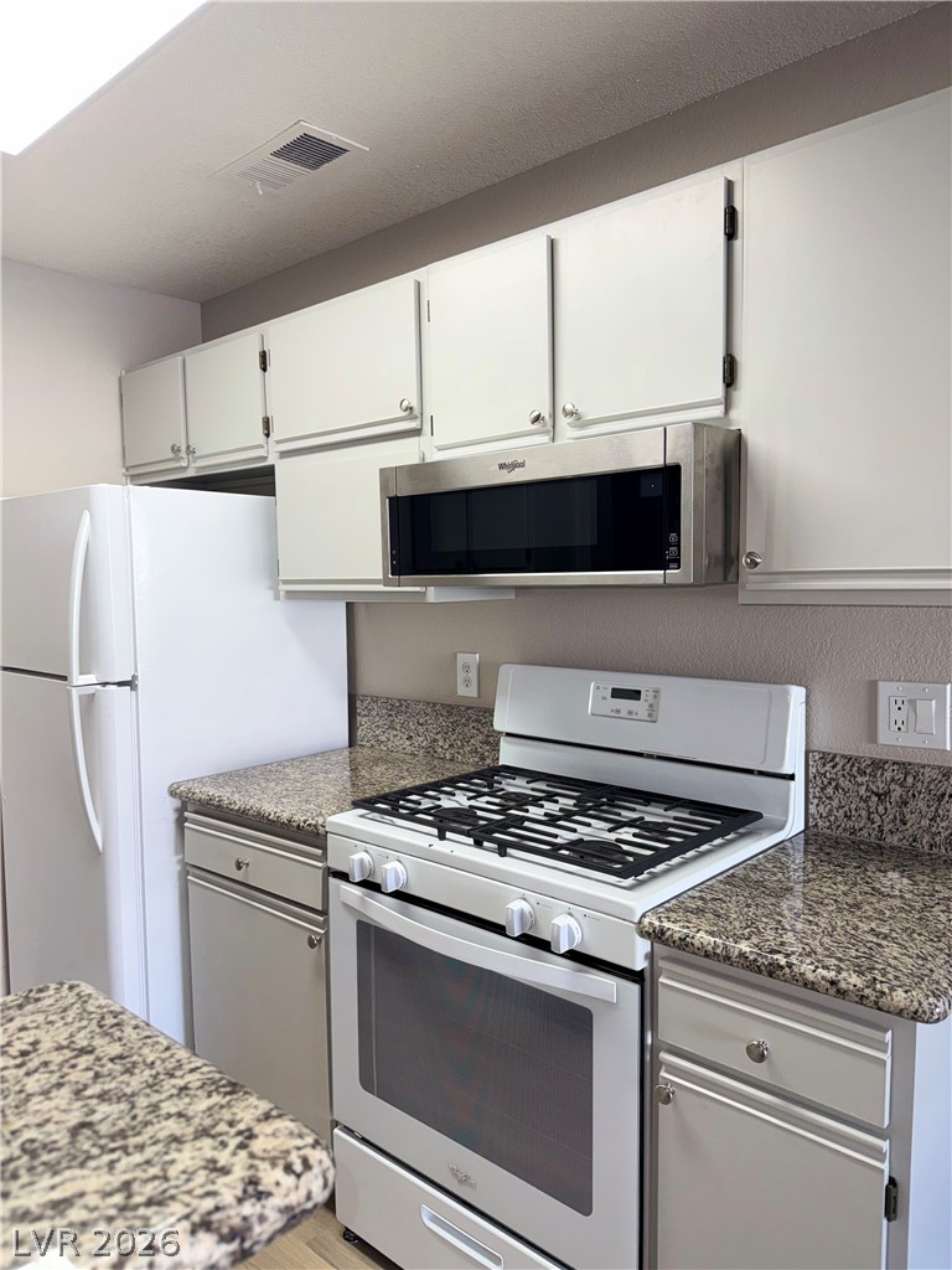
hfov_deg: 56.8
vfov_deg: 71.6
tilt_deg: -3.4
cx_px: 476
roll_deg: +0.8
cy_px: 635
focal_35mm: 24
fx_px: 880
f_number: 1.78
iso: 64
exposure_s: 1/120
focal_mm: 6.76
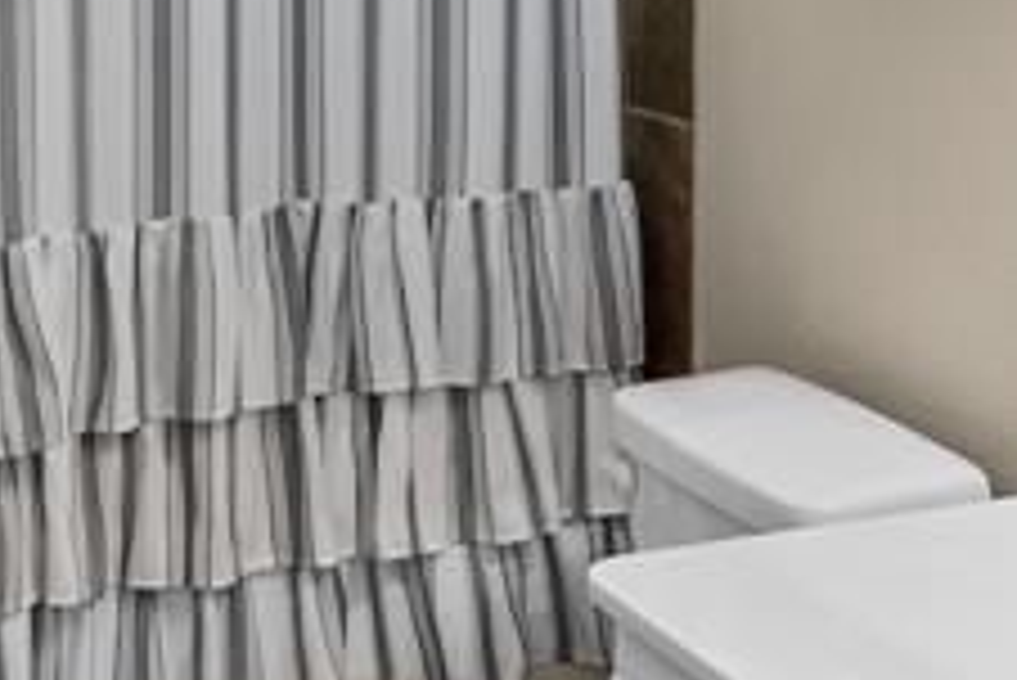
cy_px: -122
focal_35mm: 77
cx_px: 428
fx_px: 2177
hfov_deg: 26.3
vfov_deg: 17.0
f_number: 7.1
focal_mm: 17
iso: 1600
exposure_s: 1/13
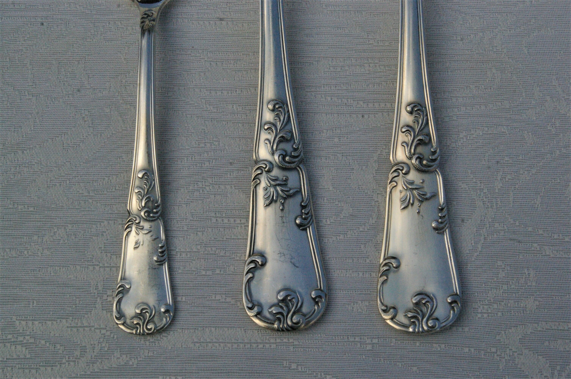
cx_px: 286
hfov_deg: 49.6
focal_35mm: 39
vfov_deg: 34.1
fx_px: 618
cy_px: 190
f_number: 13
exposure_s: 1/1000
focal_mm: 26
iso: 1600
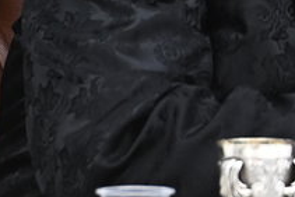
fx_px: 10857
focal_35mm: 1324
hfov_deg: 1.6
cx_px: 719
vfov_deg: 1.0
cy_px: -210
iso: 1250
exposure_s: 1/200
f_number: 5
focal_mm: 200
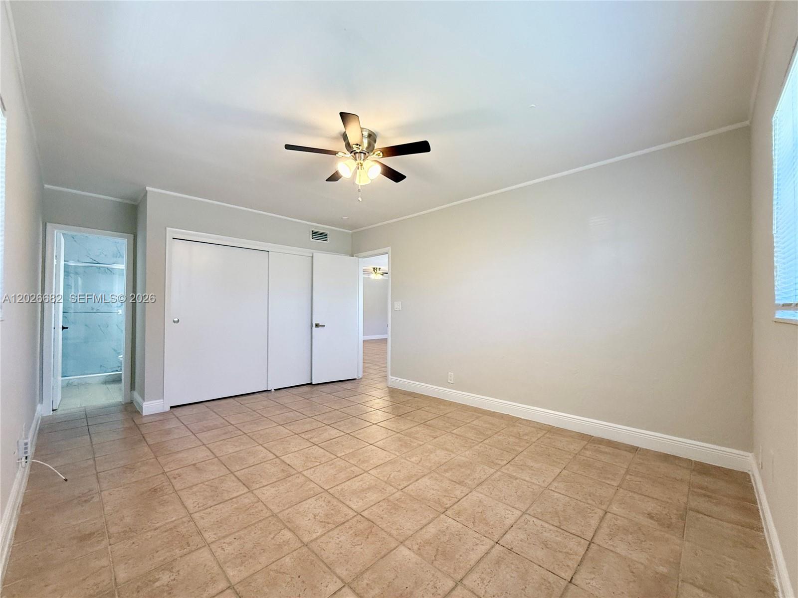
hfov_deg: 102.1
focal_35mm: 14
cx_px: 399
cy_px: 299
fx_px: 323
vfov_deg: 85.7
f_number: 2.2
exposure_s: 1/120
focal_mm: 2.22
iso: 250
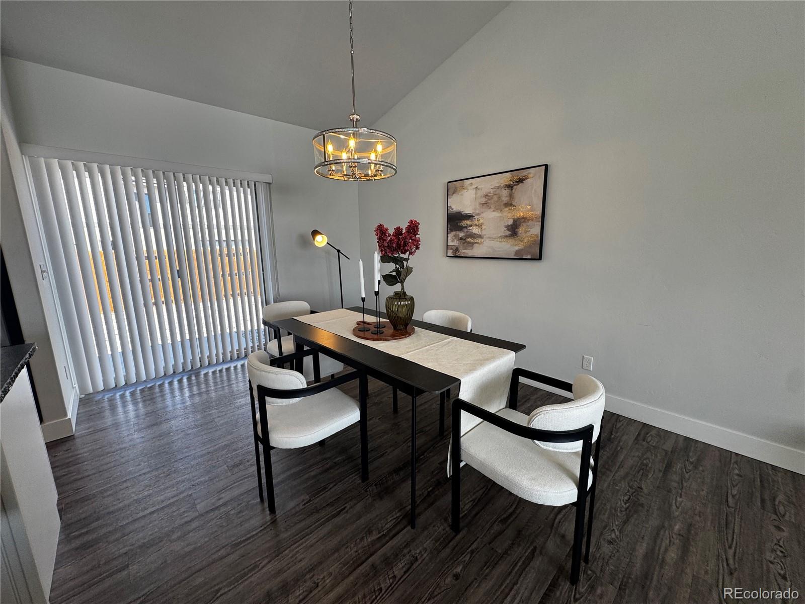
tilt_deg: -10.9
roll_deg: +0.6
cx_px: 402
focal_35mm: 14
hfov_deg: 102.1
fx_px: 326
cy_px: 302
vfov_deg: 85.7
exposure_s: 1/120
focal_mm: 2.22
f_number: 2.2
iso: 64
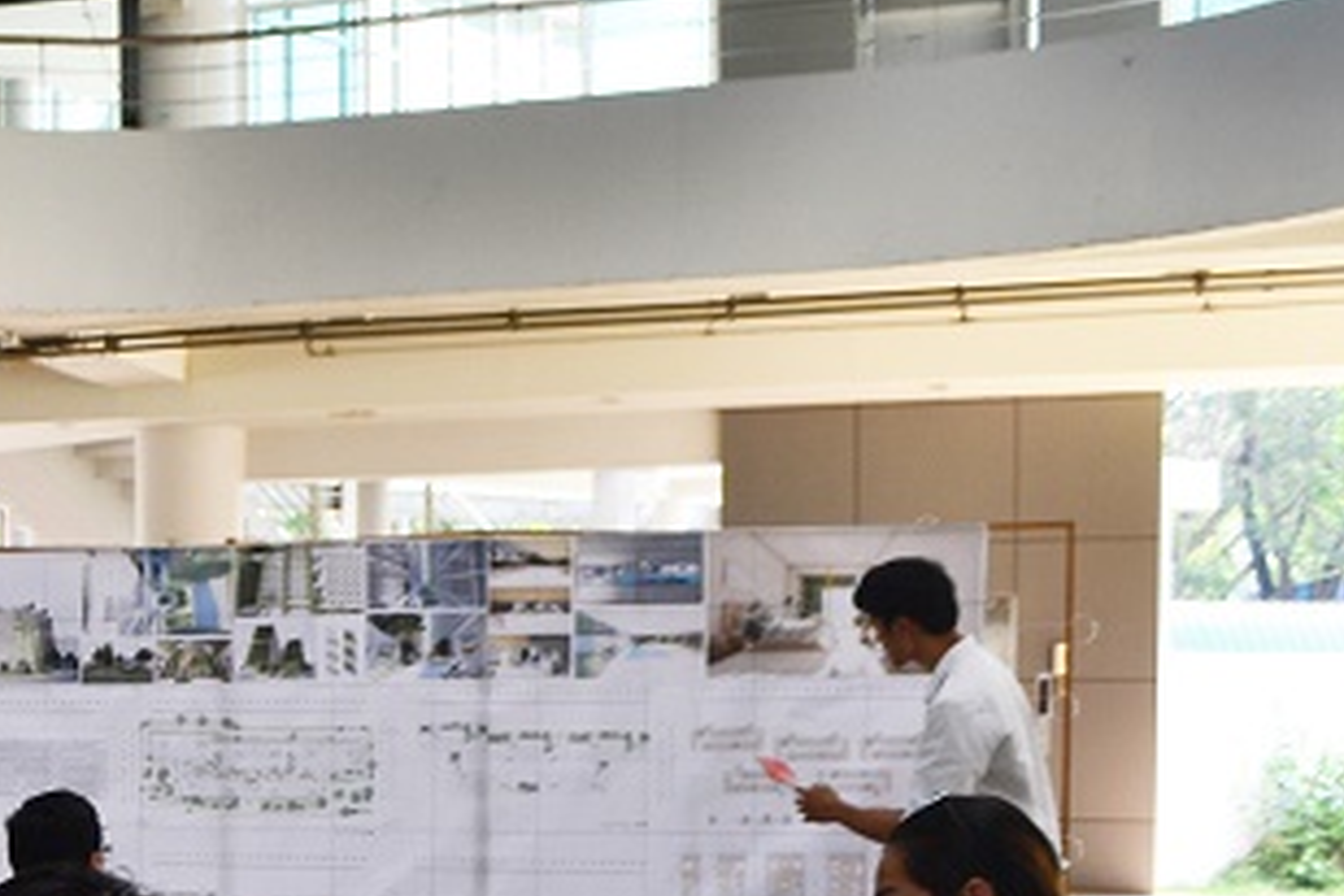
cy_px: 802
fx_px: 2613
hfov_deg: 25.6
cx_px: -304
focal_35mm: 70
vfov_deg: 19.1
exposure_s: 1/100
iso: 220
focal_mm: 18
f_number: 5
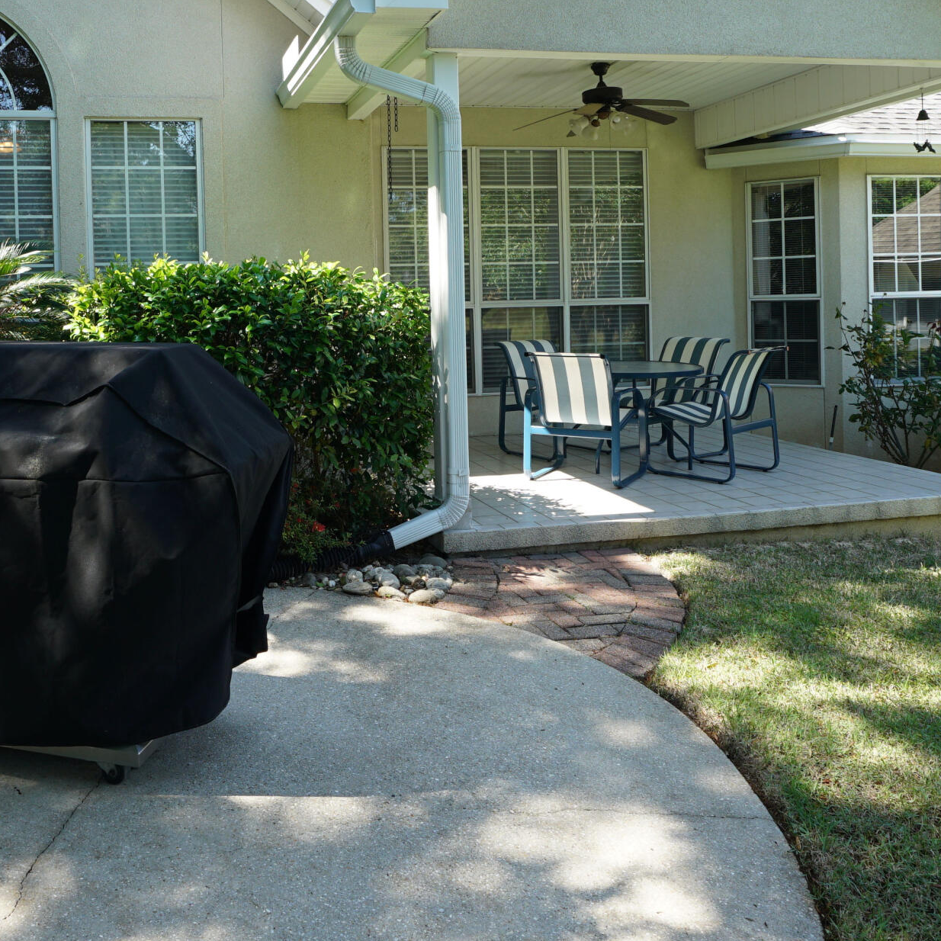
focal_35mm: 31
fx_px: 953
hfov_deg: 51.8
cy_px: 309
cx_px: 332
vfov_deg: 51.5
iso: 100
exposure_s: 1/100
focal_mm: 10
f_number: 5
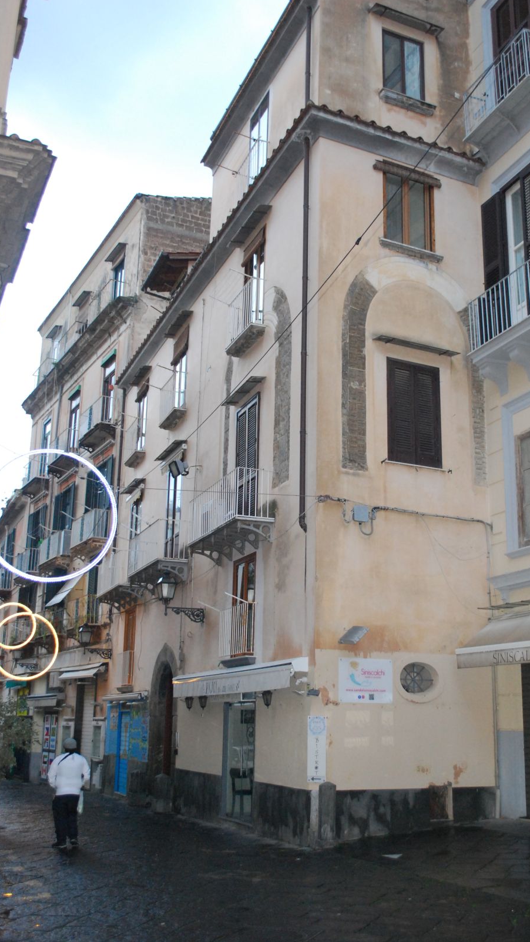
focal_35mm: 38
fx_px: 949
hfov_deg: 31.1
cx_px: 314
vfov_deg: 52.8
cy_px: 469
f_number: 4.2
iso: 1250
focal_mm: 24
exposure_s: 1/60
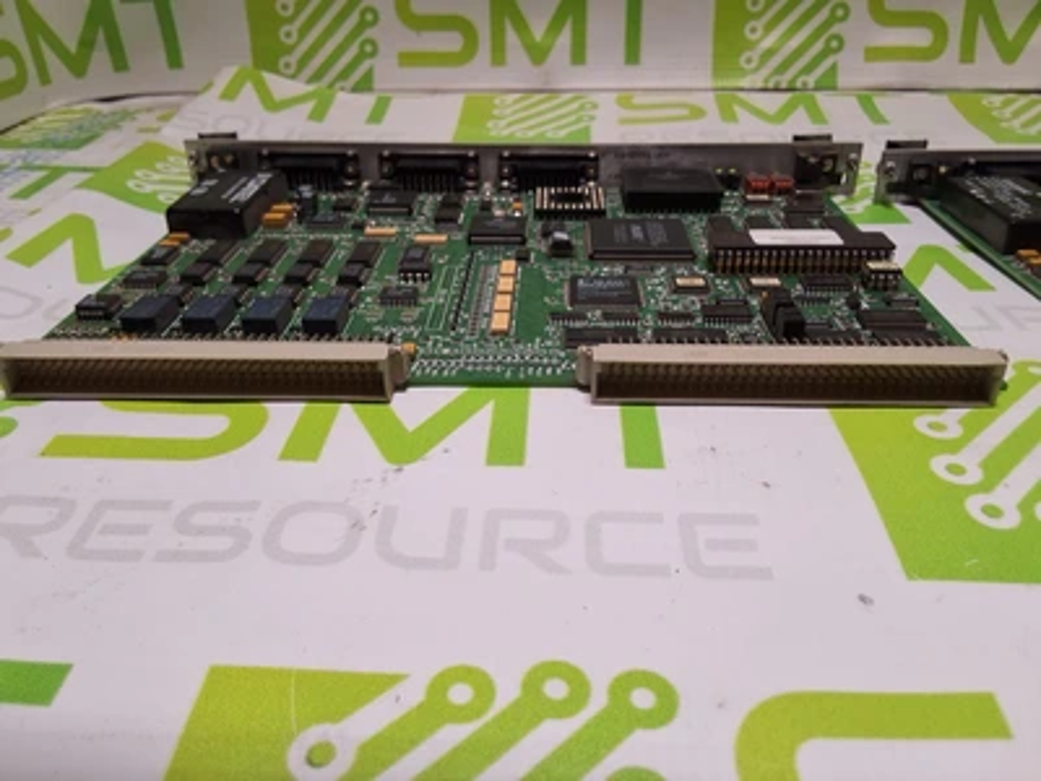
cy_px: 390
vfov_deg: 49.7
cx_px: 520
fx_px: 842
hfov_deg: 63.4
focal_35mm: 28
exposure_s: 1/120
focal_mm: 2.91
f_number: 1.9
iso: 32
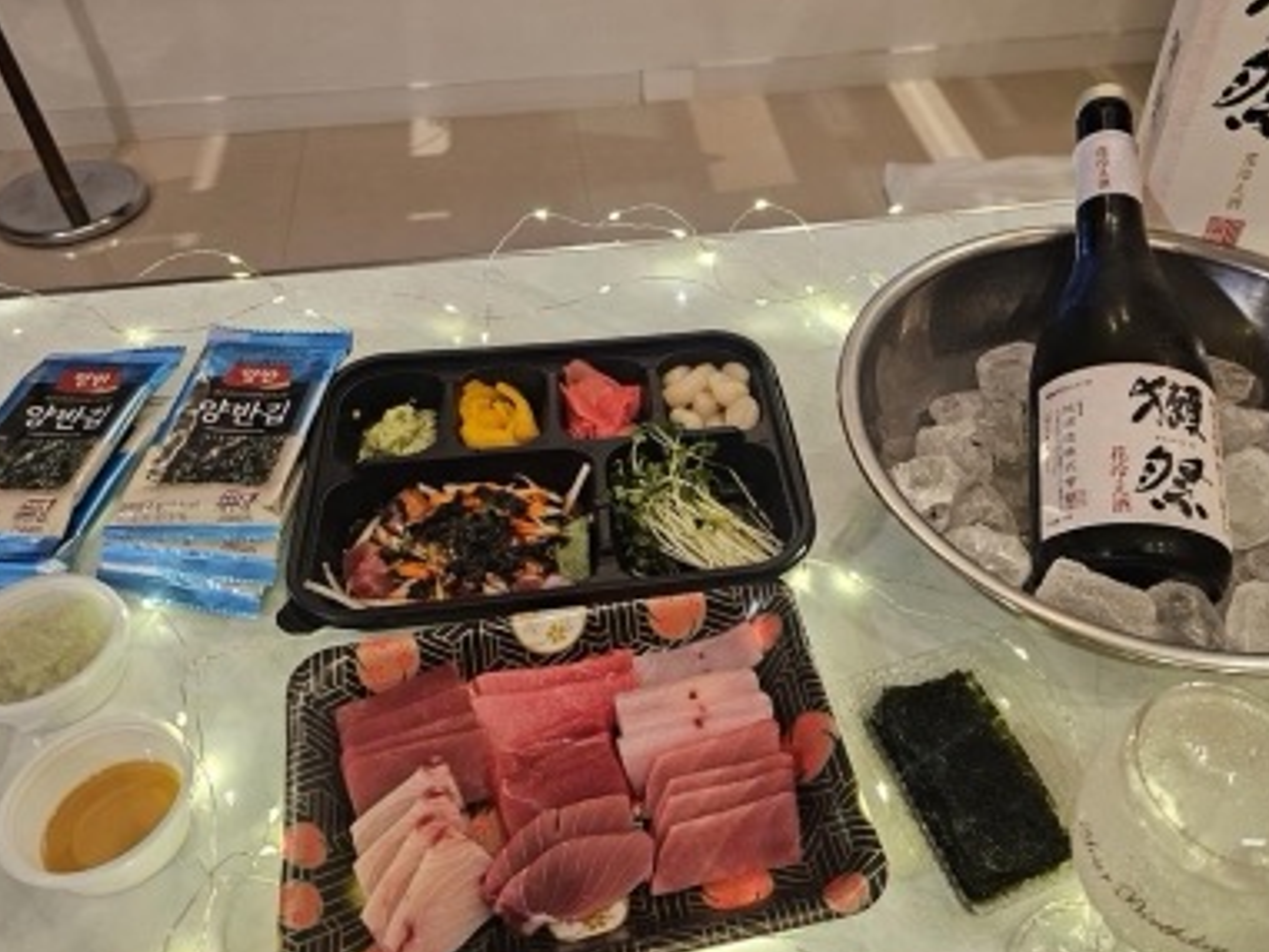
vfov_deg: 48.2
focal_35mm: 29
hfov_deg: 61.2
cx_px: 753
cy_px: 429
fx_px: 1063
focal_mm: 6.3
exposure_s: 1/34
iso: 250
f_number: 1.7
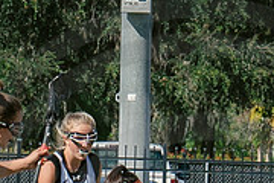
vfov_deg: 1.9
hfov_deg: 2.8
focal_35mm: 726
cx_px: 283
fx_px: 5525
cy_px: 199
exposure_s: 1/1250
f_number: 5.6
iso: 250
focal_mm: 70
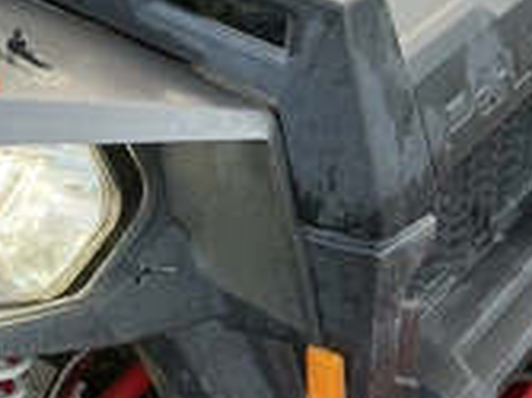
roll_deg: +1.8
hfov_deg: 27.5
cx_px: 13
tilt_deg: -43.4
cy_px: 261
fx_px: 1029
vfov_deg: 21.8
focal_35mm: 67
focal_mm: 3
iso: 50
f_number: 1.8
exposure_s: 1/122
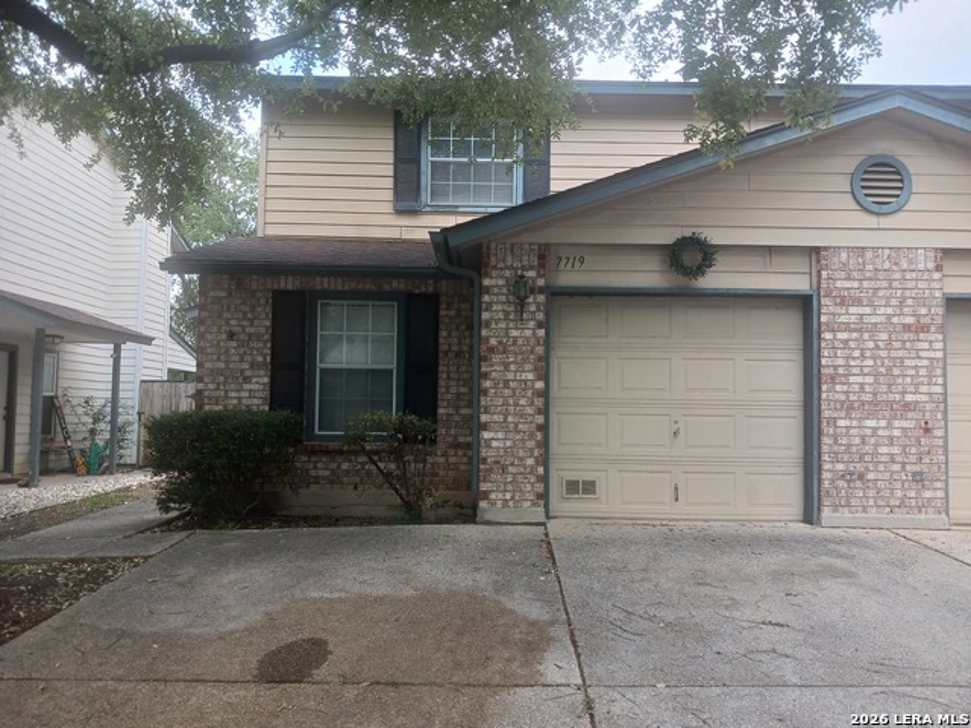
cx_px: 486
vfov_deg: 51.4
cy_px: 364
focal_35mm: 27
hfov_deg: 65.3
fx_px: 757
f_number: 1.8
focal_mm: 4
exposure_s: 1/120
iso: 32
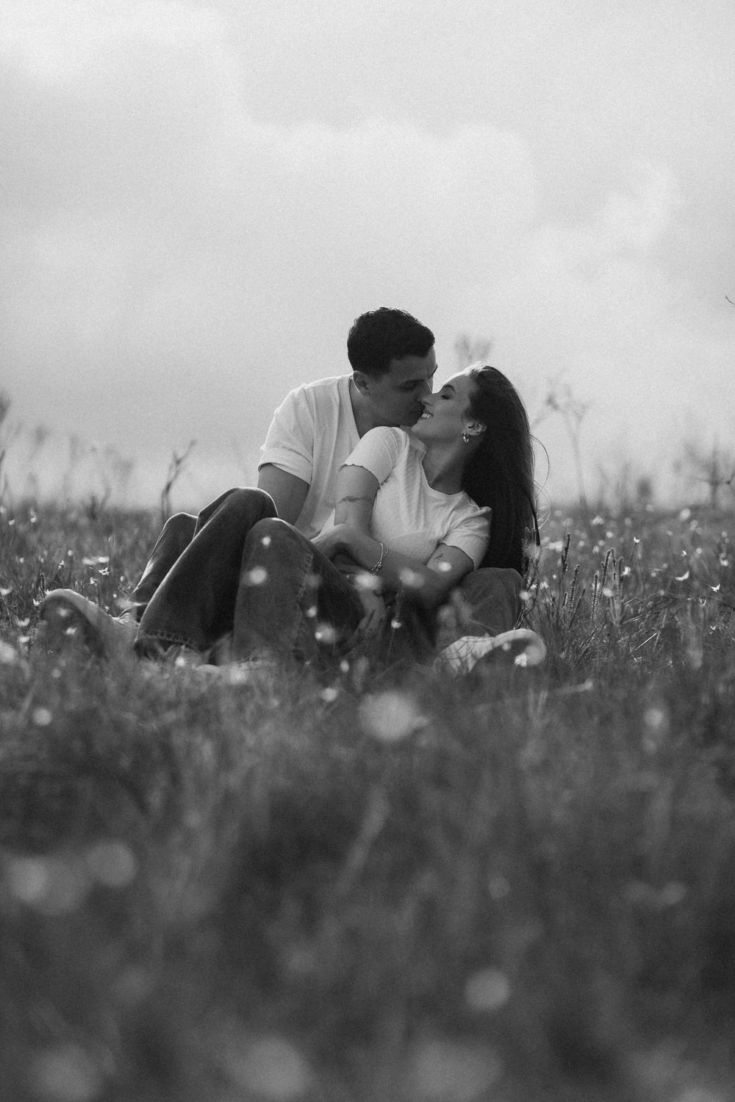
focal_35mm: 85
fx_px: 2603
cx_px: 368
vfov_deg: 23.9
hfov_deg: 16.1
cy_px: 551
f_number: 2.5
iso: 100
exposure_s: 1/1600
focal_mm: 85
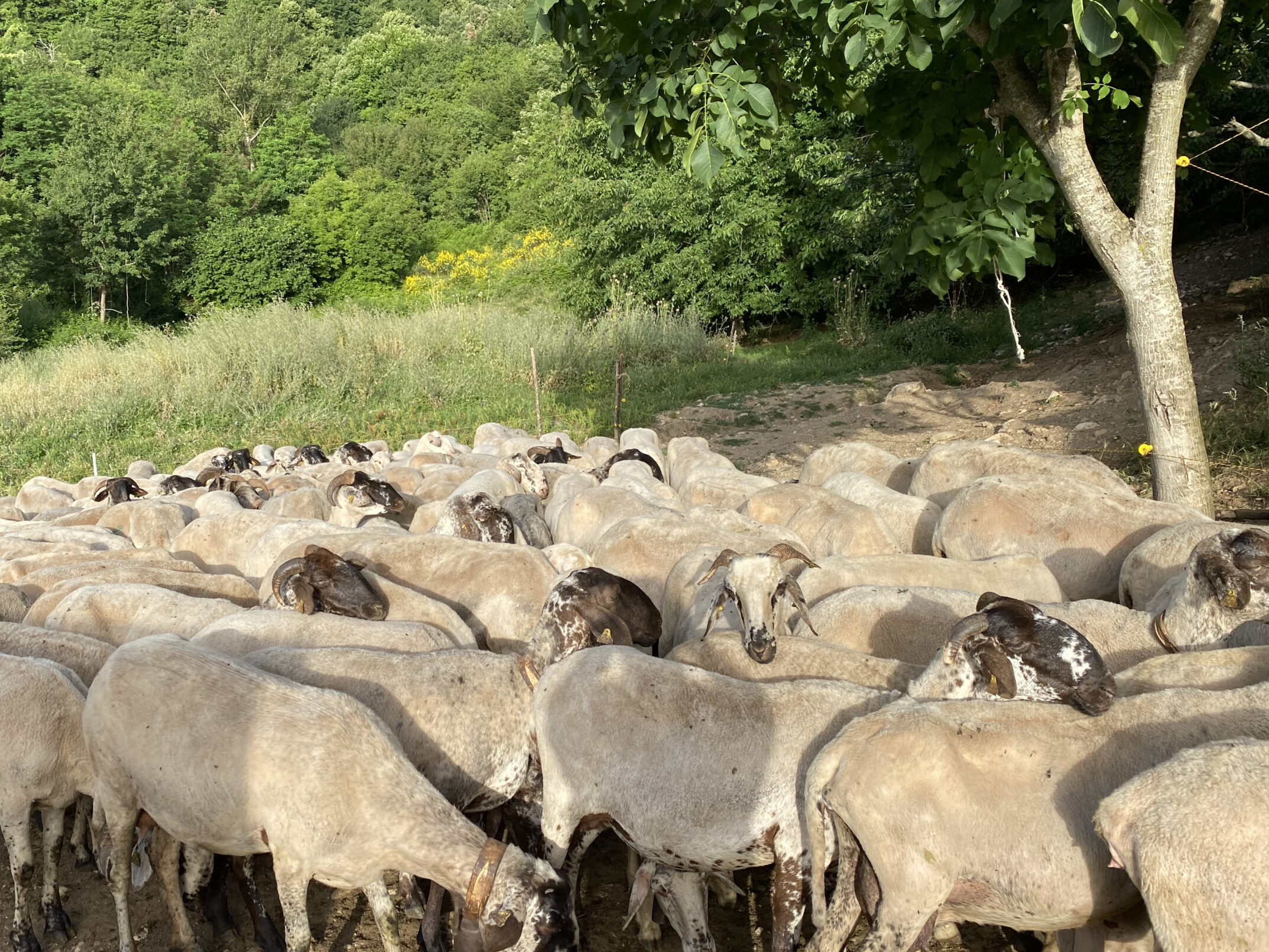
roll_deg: +0.2
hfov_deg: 58.1
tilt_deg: -5.2
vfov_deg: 45.4
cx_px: 549
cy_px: 450
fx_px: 1136
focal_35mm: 31
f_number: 1.8
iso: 32
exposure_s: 1/858
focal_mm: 4.25
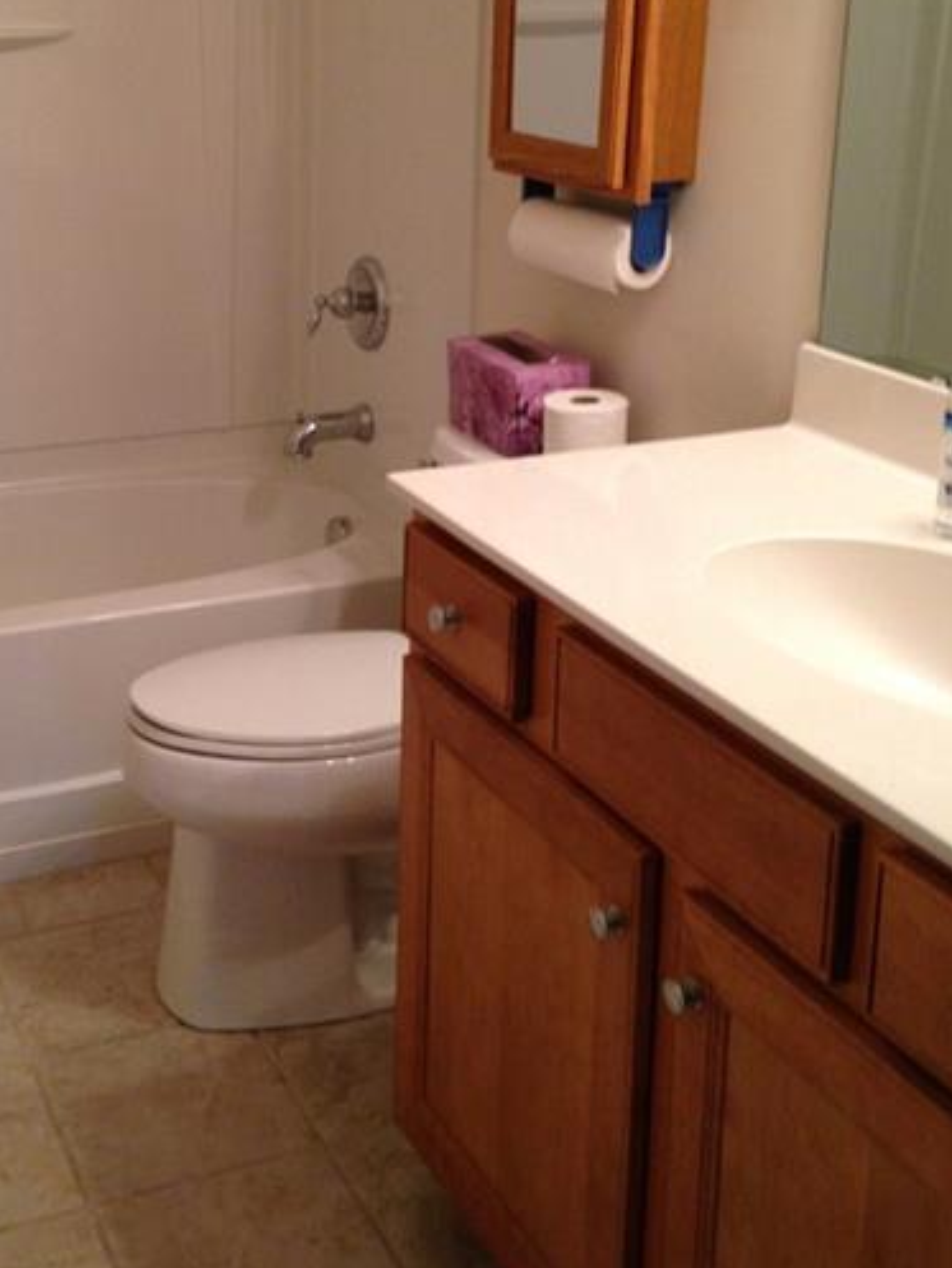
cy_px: 393
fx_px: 1869
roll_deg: +0.6
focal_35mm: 51
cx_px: 263
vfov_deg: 37.0
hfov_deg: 28.2
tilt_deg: -14.6
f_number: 2.4
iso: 100
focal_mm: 4.12
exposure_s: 1/20
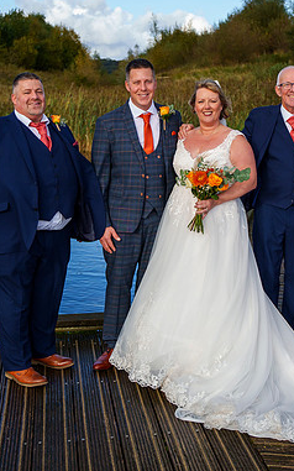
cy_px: 177
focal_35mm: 56
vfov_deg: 36.1
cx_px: 208
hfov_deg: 23.0
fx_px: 718
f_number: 3.2
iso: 400
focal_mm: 28
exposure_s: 1/5000
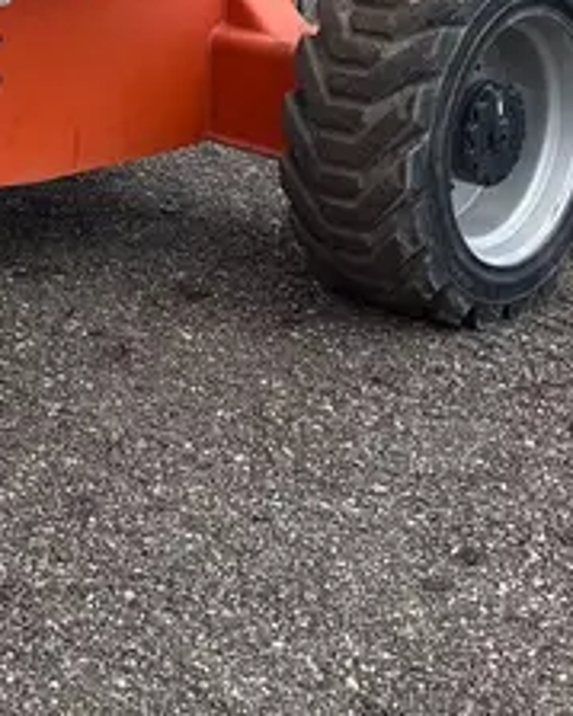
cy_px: -104
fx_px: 1761
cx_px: -259
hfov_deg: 16.9
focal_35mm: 83
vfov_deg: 21.6
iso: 50
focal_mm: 5.1
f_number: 1.6
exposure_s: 1/935
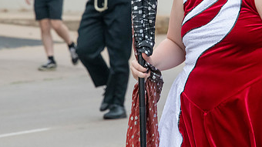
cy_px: 30
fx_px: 3729
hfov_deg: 4.0
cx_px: 147
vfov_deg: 2.3
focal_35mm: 537
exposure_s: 1/400
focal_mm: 300
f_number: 11
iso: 3200
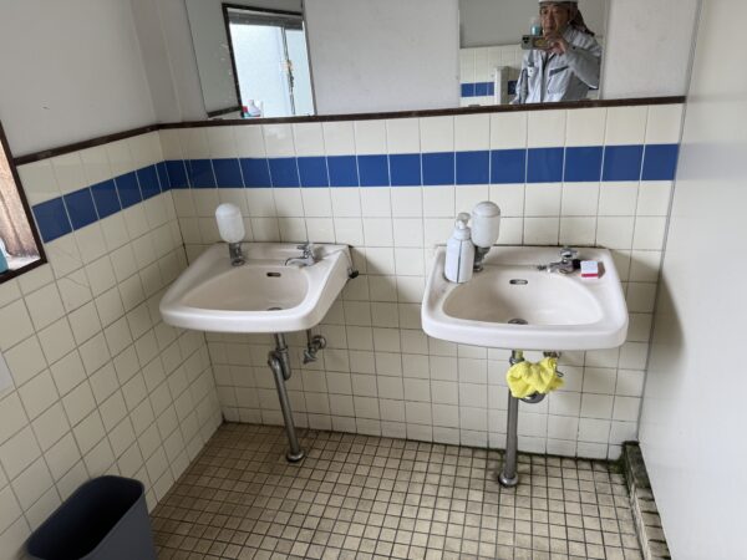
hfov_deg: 71.6
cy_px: 280
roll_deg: +4.7
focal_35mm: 24
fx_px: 518
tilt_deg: -23.2
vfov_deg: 56.8
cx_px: 374
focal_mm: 6.76
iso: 64
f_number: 1.78
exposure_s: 1/121
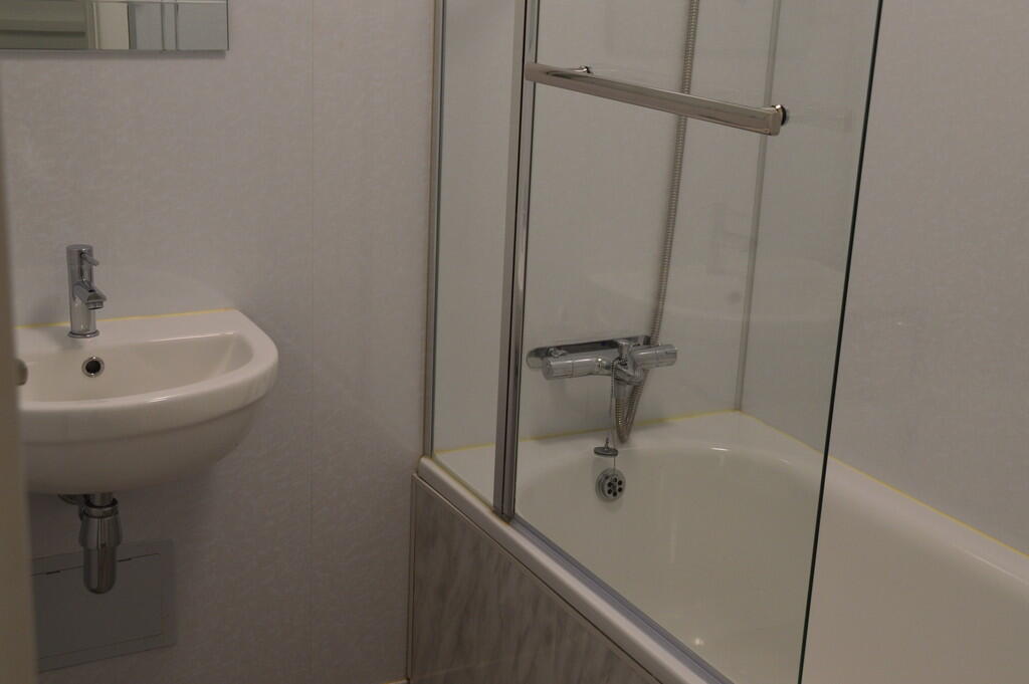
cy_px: 342
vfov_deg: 28.0
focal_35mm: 48
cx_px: 514
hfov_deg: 41.1
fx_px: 1371
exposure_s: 1/25
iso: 400
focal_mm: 32
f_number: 7.1
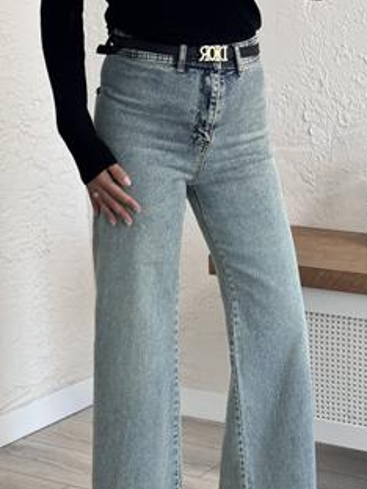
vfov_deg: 24.2
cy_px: 354
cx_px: 243
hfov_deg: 18.4
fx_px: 1131
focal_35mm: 80
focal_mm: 6.76
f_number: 1.78
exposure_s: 1/124
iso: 64
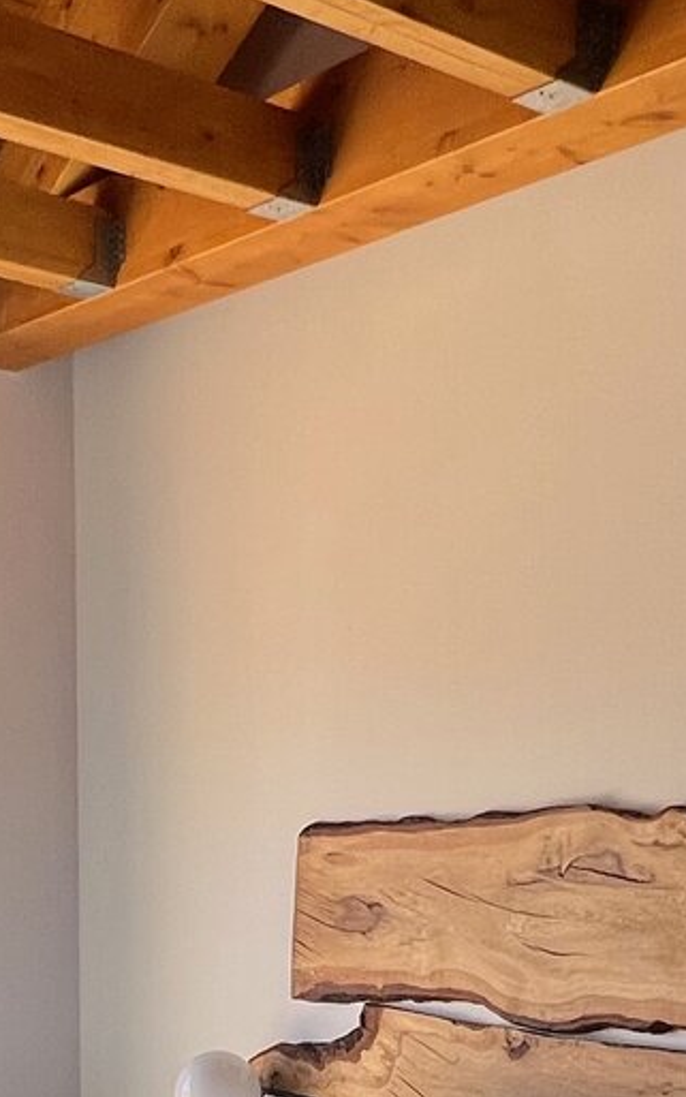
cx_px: 400
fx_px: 1644
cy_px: 964
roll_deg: -1.6
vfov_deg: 35.0
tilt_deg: -2.8
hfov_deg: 23.5
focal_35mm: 55
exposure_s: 1/99
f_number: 1.8
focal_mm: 1.57
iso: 80
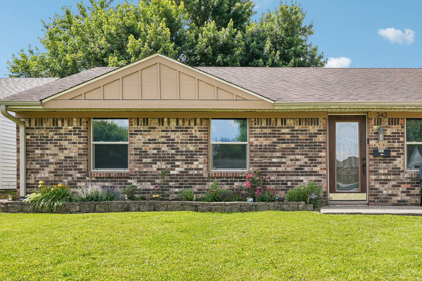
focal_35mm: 37
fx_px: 434
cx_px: 329
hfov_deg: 49.3
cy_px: 131
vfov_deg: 35.9
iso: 100
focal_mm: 21
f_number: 8
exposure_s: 1/125
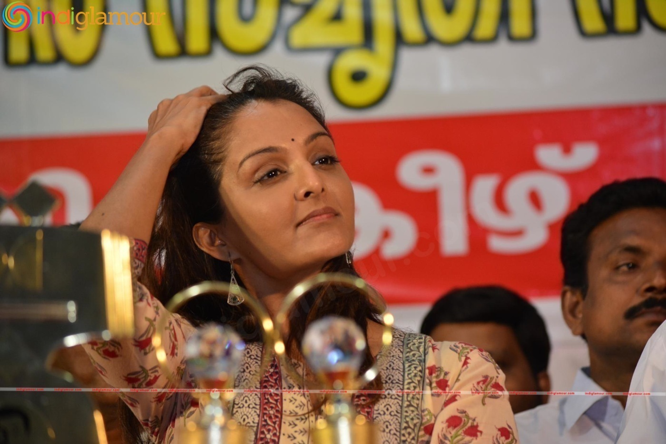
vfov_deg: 6.5
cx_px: 333
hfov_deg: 9.8
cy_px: 222
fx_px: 3886
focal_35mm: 210
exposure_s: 1/160
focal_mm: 140
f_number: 4.8
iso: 800
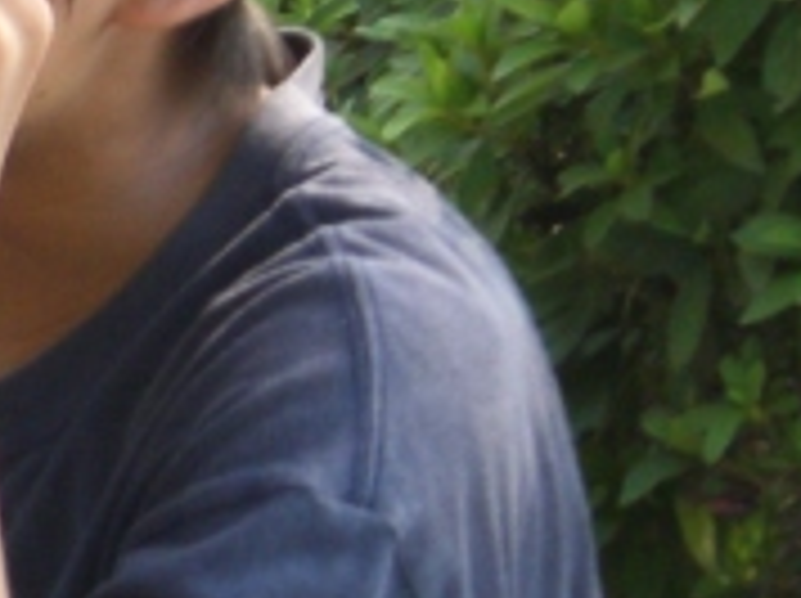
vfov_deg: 3.6
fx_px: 9474
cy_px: 76
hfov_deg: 4.8
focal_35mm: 410
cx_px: -158
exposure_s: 1/100
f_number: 5.2
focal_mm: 18.6
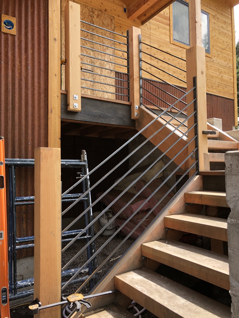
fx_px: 258
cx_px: 120
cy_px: 159
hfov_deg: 49.7
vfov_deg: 63.4
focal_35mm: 28
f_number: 1.8
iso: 20
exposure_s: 1/243
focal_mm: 4
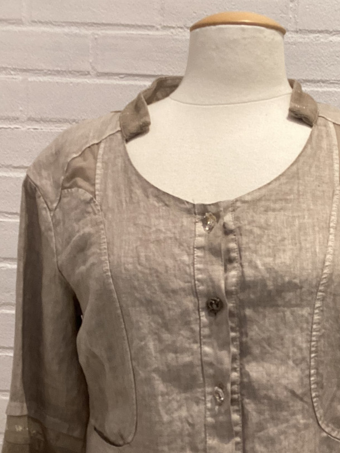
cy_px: 323
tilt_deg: -7.9
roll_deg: -1.9
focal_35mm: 61
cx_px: 236
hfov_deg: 23.9
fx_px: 799
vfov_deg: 31.3
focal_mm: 3.3
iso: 200
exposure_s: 1/50
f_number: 2.4
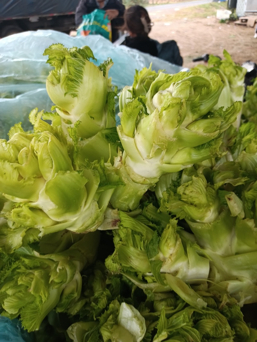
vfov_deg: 65.3
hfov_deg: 51.3
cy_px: 171
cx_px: 128
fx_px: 267
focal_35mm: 27
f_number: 1.8
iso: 134
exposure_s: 1/50
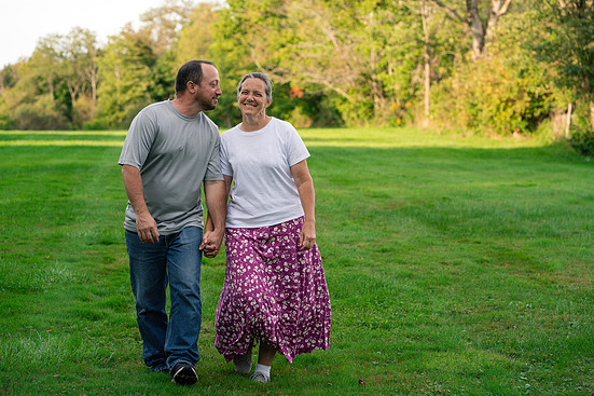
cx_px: 294
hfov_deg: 22.1
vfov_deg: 14.9
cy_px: 198
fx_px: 1517
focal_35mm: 92
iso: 400
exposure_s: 1/400
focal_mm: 85
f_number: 4
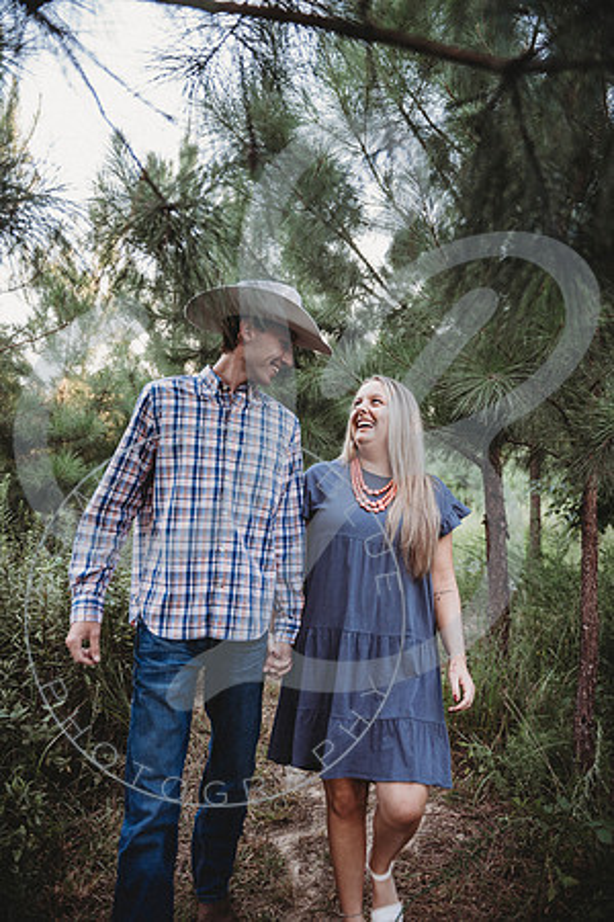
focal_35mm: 24
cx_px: 307
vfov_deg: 73.7
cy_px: 461
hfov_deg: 53.1
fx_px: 614
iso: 320
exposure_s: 1/125
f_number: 2.8
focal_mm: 24
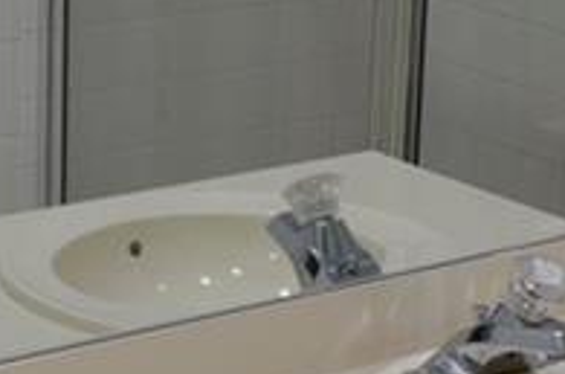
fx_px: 2223
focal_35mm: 142
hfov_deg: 14.5
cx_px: 293
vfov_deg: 9.6
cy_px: 141
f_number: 4
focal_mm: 18
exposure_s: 1/60
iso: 560
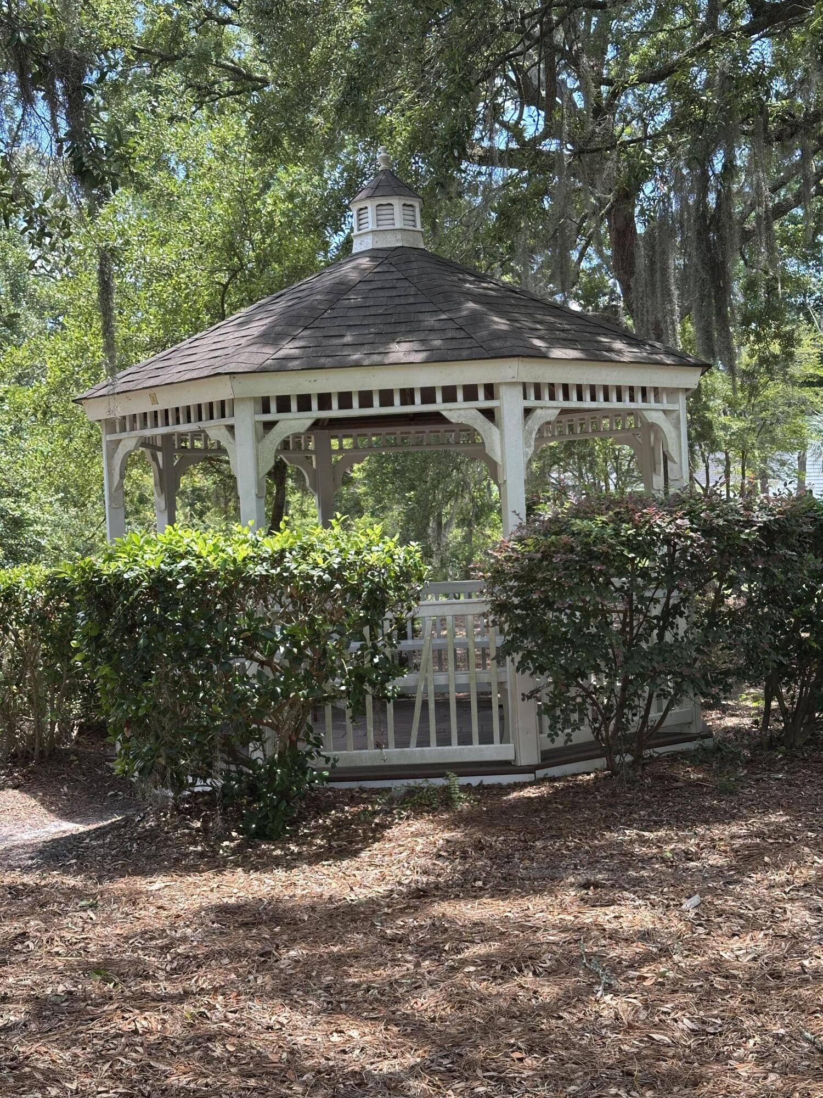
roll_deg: +2.1
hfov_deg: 30.3
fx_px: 1522
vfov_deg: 39.7
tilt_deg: +0.4
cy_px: 549
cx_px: 412
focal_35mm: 48
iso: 64
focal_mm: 6.86
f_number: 1.78
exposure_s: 1/473
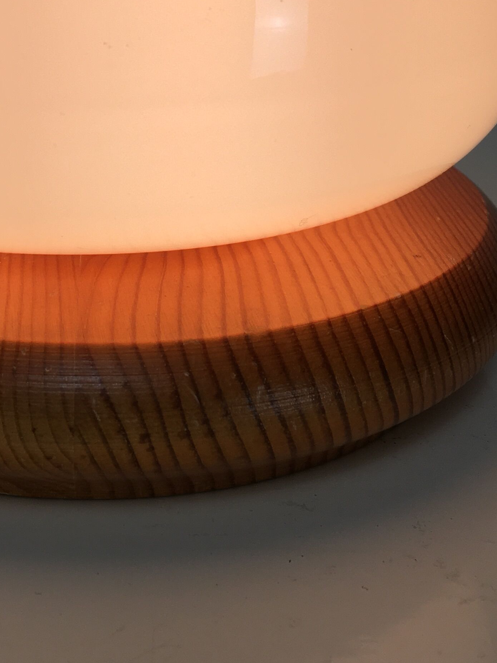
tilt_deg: -11.9
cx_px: 89
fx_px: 1206
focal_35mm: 63
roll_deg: +0.2
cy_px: 30
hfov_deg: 22.9
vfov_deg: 29.1
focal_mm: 4.15
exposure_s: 1/117
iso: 25
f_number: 2.2
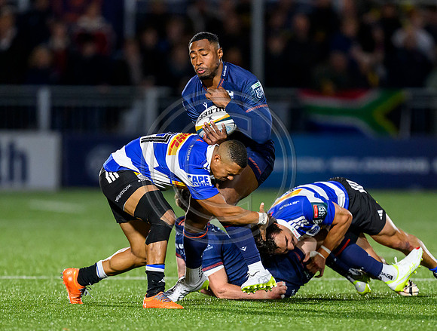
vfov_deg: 2.0
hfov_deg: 2.6
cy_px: 215
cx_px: 249
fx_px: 9688
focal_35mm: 765
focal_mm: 400
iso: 4000
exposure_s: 1/1250
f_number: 2.8
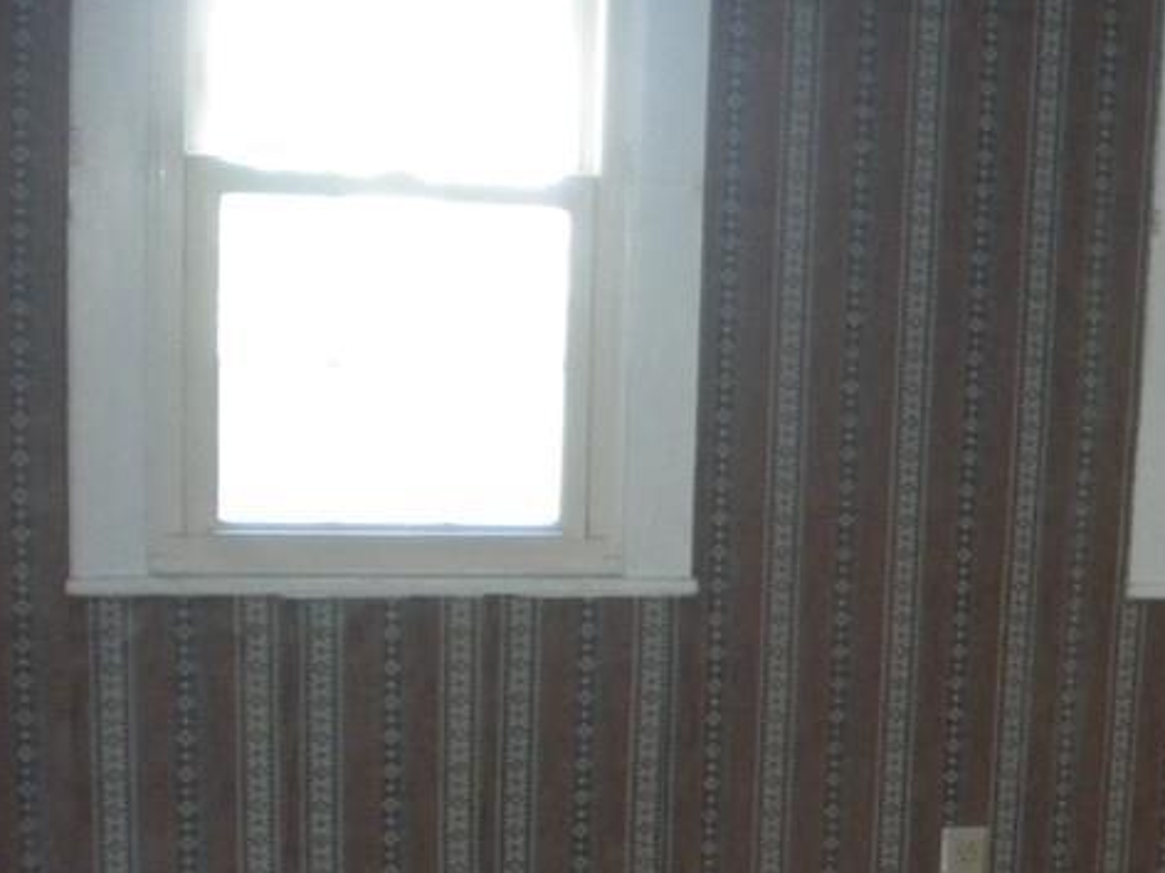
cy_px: 880
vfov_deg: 18.8
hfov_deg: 24.4
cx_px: 1195
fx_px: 2558
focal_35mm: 76
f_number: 3.1
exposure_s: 1/30
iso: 400
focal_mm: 6.3
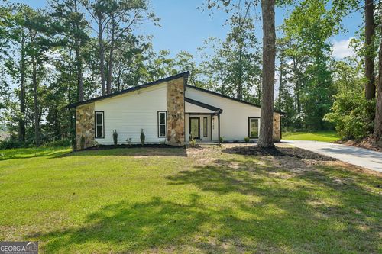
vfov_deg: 53.1
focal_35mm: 24
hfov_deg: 73.8
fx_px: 255
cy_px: 127
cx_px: 191
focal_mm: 24
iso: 100
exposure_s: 1/80
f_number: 8
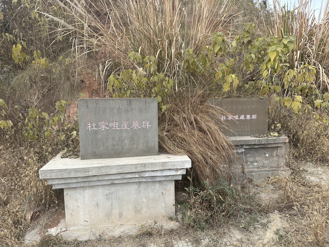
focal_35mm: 24
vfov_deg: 56.8
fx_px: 228
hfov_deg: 71.6
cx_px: 164
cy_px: 124
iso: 80
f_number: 1.78
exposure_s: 1/756
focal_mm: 6.86
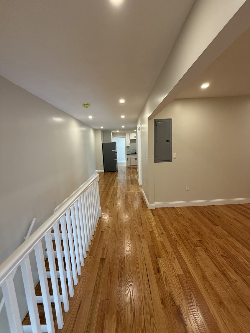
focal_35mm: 14
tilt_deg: -6.4
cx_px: 125
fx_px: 135
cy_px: 166
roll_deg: +2.1
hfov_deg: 85.7
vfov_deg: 102.1
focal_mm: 2.22
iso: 250
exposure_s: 1/121
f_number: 2.2
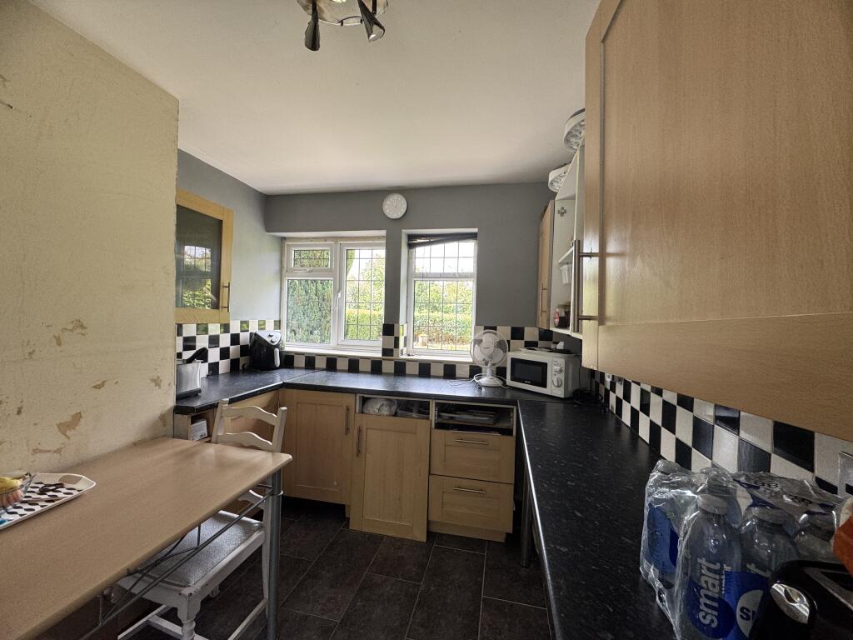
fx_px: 345
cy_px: 320
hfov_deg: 102.1
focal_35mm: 14
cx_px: 426
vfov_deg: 85.7
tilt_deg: -1.1
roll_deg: -1.0
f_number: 2.2
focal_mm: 2.22
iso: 125
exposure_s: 1/99
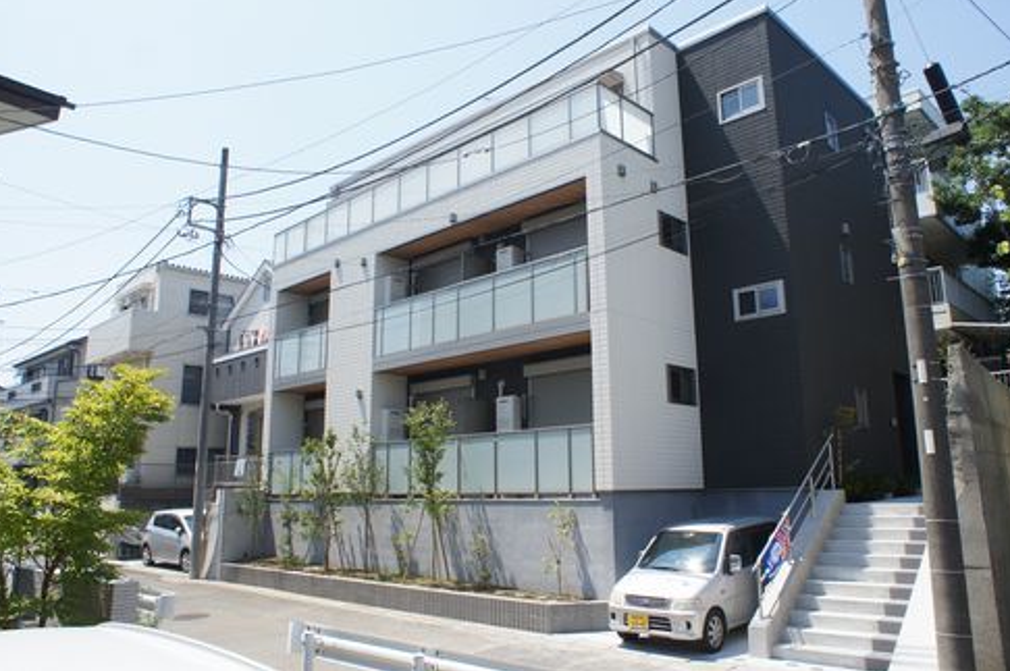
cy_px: 330
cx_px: 511
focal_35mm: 35
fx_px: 981
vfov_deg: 37.8
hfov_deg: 54.5
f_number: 6.3
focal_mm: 16
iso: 200
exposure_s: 1/400
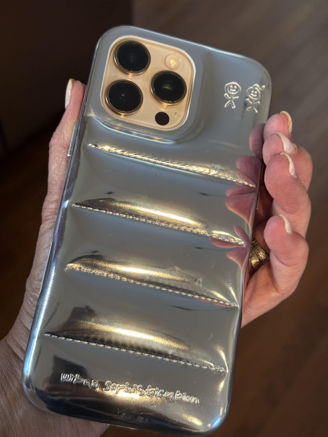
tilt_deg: -53.4
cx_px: 164
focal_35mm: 48
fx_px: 606
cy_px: 218
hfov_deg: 30.3
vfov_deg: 39.7
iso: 200
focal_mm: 6.76
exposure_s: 1/40
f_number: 1.78
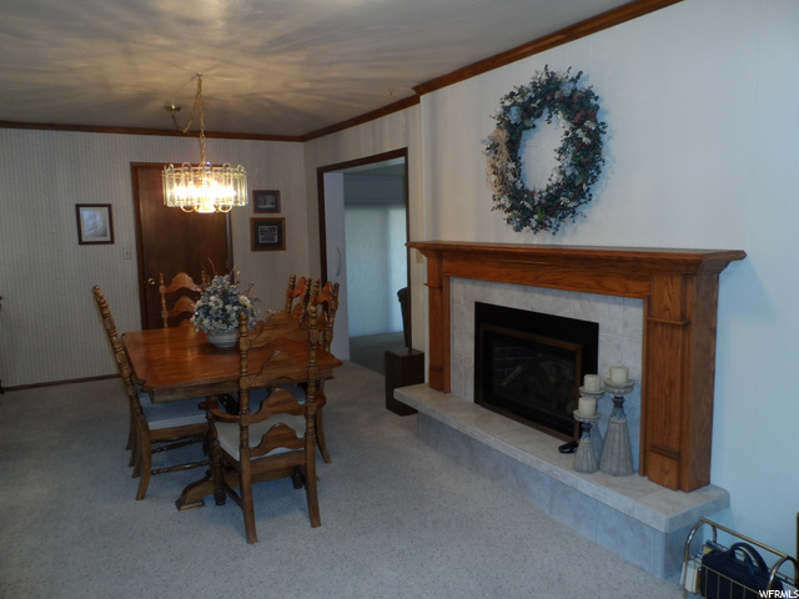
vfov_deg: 56.8
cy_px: 300
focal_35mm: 24
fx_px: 554
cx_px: 400
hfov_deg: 71.6
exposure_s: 1/30
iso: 120
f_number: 3.2
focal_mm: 4
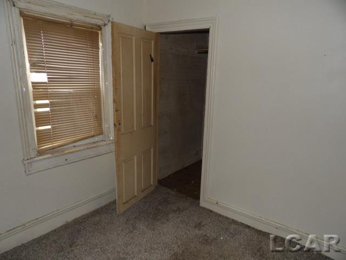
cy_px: 130
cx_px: 173
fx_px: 240
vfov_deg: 56.8
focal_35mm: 24
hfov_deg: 71.6
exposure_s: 1/33
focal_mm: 4.3
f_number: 3.2
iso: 200
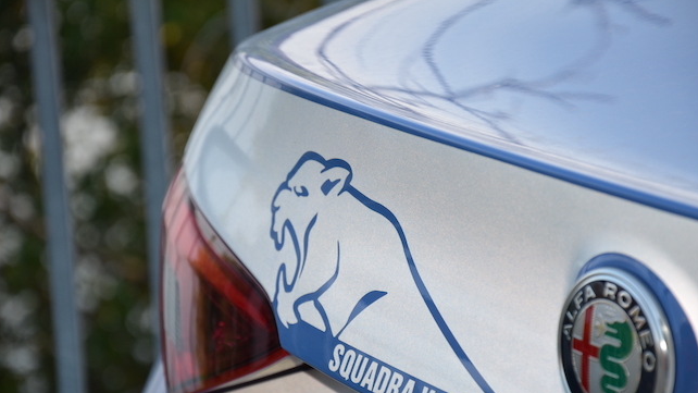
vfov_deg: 6.8
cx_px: 345
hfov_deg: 12.0
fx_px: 3323
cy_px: 250
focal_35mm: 180
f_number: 5.6
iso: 200
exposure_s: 1/200
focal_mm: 105
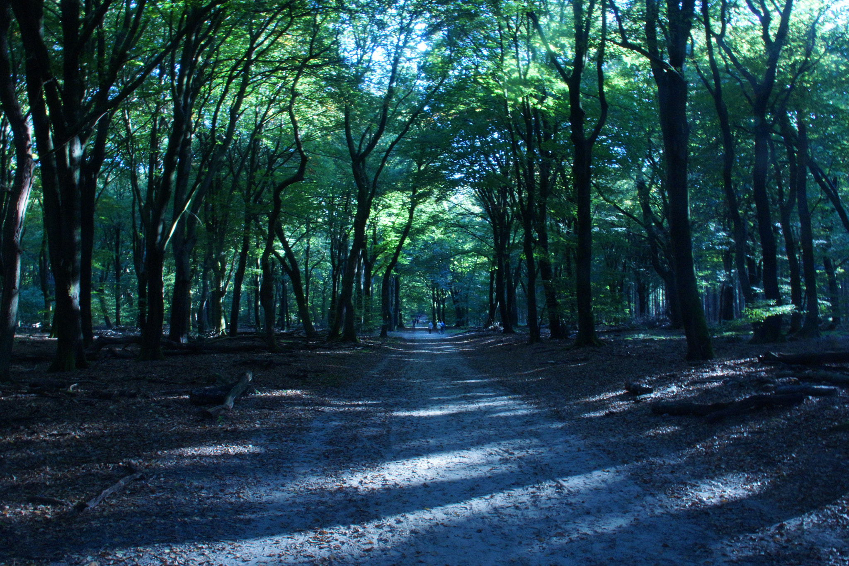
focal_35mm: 30
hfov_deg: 61.9
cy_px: 283
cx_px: 424
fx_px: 707
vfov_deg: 43.6
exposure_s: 1/10
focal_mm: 20
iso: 1250
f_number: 20
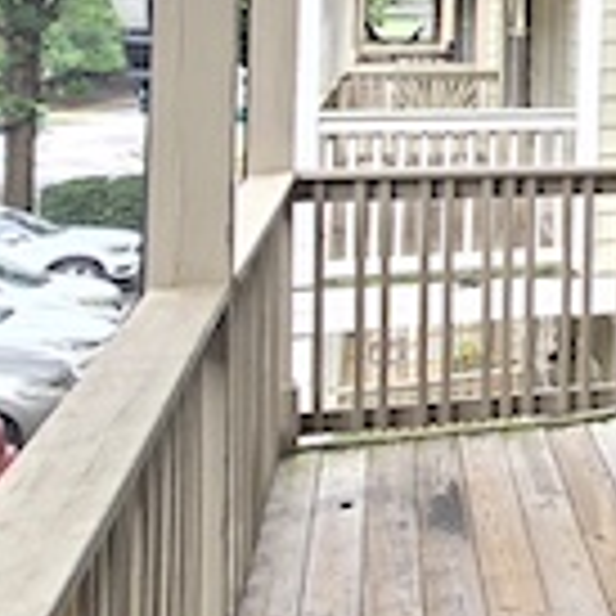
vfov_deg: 24.7
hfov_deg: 17.2
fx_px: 1349
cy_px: 18
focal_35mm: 67
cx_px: 1290
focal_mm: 2.2
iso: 64
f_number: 2.2
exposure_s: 1/120
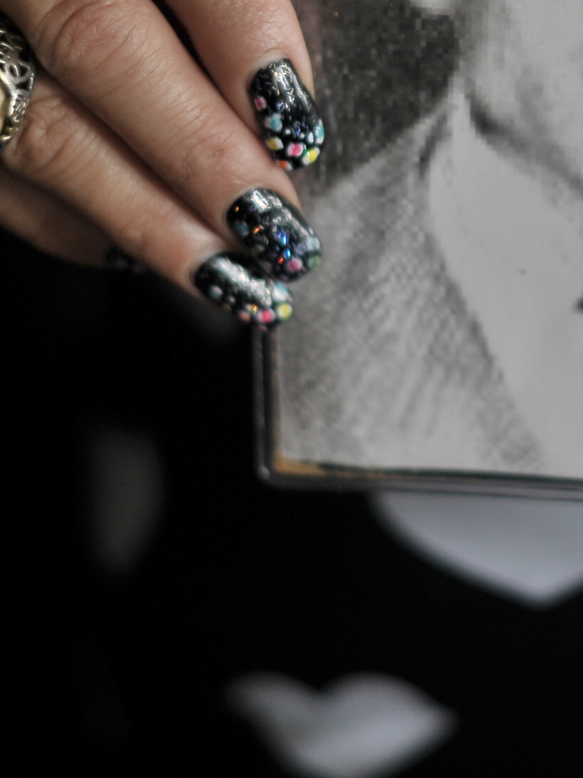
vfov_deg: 15.6
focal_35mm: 125
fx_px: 2807
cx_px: 604
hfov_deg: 11.7
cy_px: 117
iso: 640
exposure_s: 1/200
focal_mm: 50
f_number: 2
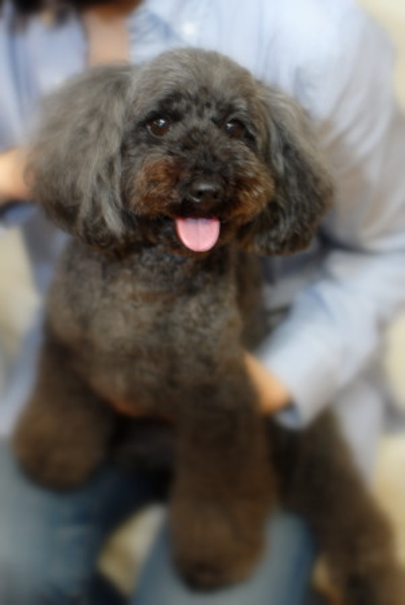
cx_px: 202
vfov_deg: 37.8
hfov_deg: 25.8
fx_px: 884
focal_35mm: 52
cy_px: 302
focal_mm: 35
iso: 200
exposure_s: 1/60
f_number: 2
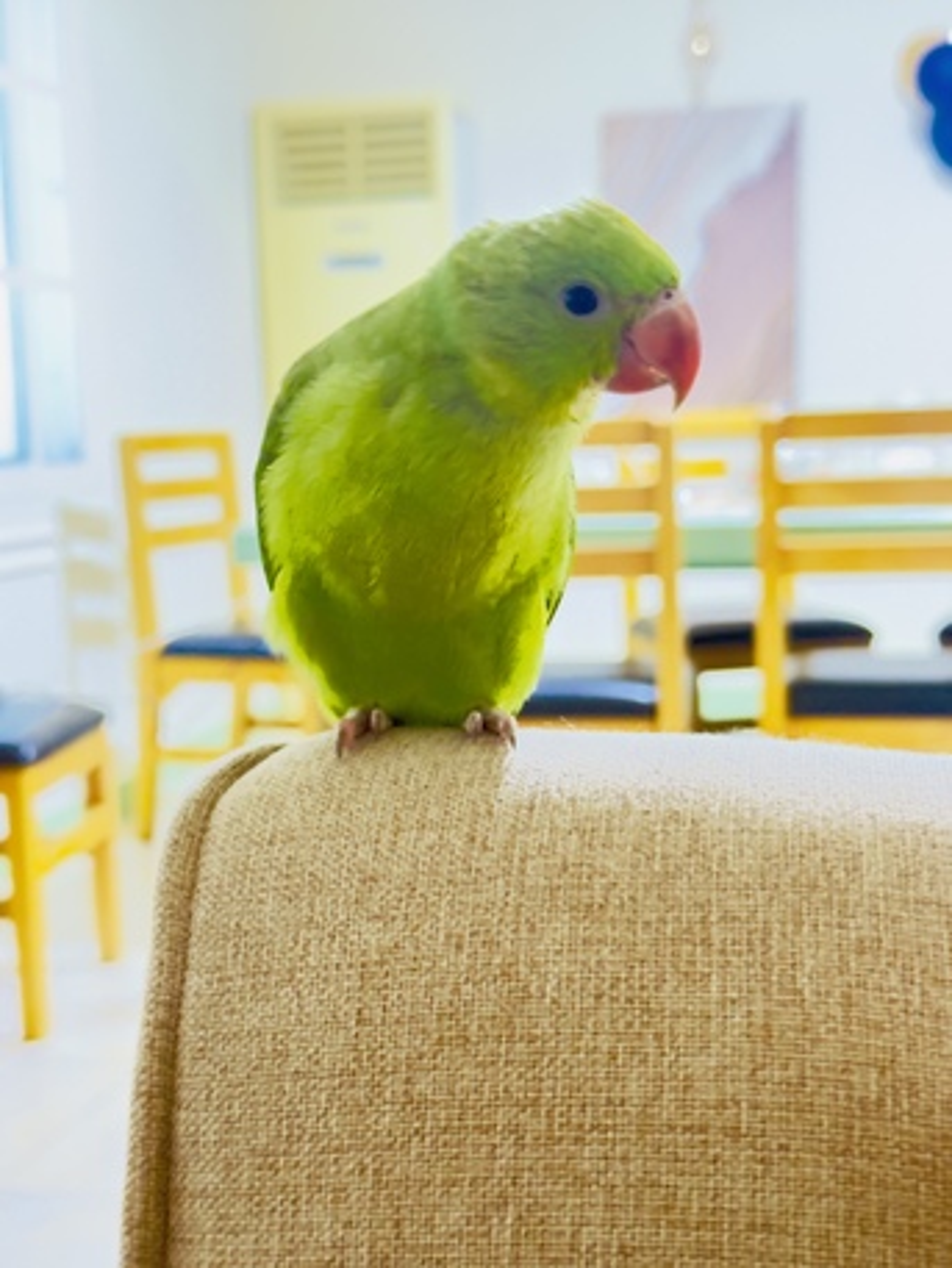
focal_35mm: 48
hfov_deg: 30.3
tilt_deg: -6.8
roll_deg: +1.5
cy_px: 634
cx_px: 476
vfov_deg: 39.6
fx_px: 1759
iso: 800
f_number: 1.78
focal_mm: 6.76
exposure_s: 1/21
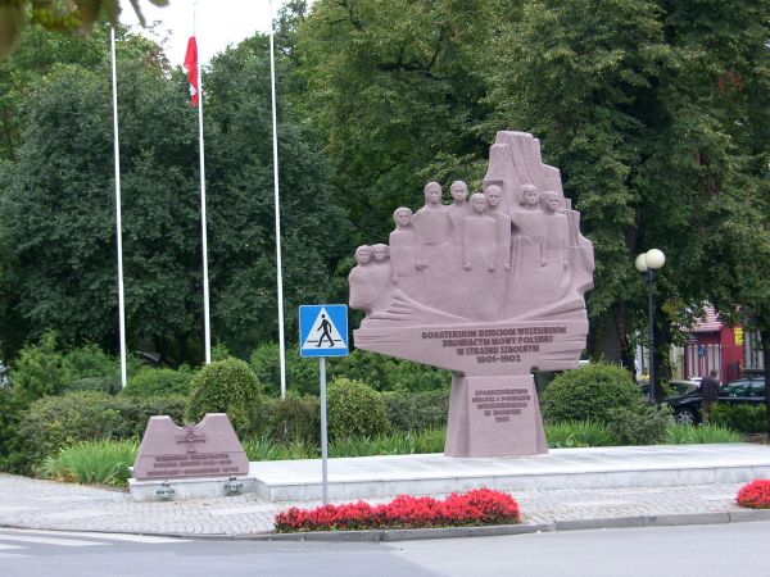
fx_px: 2447
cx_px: 385
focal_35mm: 110
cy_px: 288
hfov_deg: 17.9
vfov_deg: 13.5
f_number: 3.5
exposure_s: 1/200
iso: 50
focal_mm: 28.3
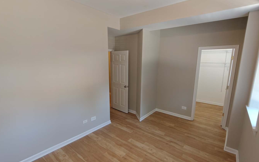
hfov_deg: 94.4
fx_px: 120
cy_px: 85
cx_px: 130
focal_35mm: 17
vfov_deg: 68.0
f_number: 2
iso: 1000
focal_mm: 2.3
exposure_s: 1/120
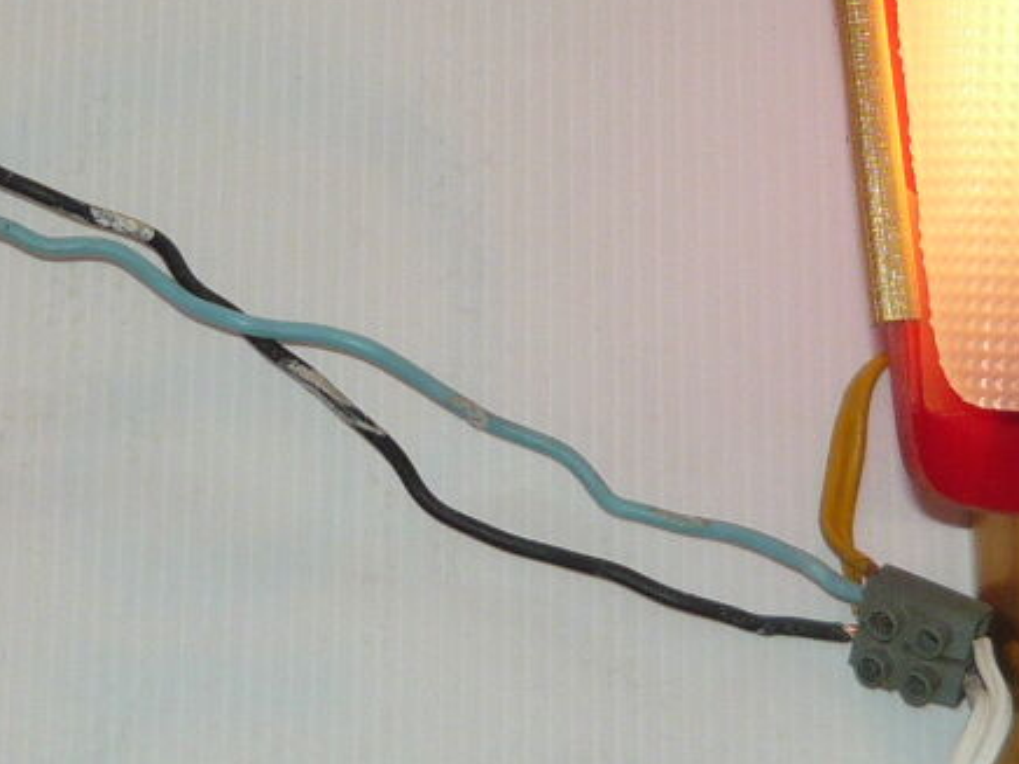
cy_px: 285
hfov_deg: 16.2
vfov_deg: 12.2
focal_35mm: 121
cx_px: 327
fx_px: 3562
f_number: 2.8
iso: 100
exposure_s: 1/125
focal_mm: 5.5
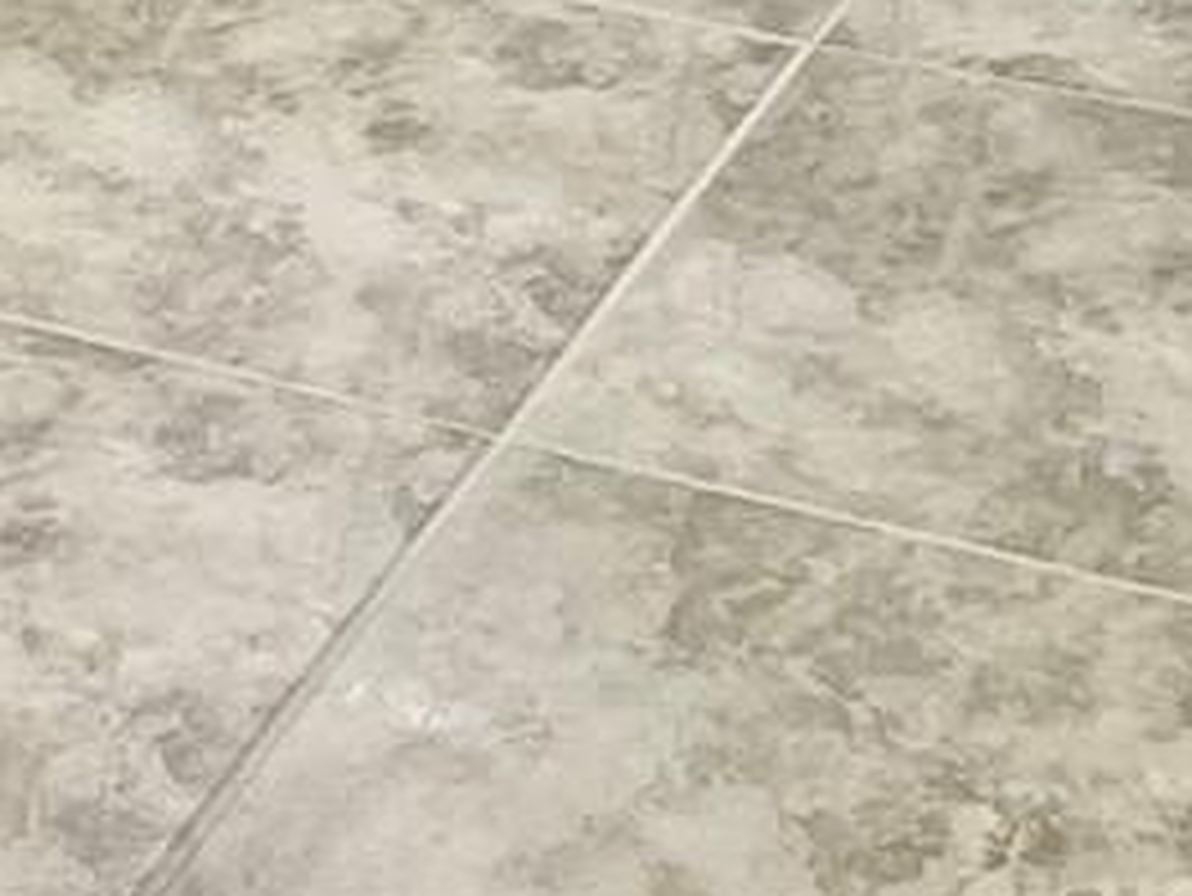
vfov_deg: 8.1
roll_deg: +5.4
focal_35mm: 157
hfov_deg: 11.9
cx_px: -661
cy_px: -1778
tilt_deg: -6.5
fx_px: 5409
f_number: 1.6
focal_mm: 4.2
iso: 64
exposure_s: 1/60
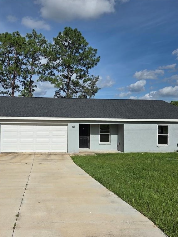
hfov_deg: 45.0
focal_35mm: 31
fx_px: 213
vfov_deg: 58.4
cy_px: 118
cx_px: 66
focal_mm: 5.4
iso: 50
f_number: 1.8
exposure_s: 1/7891
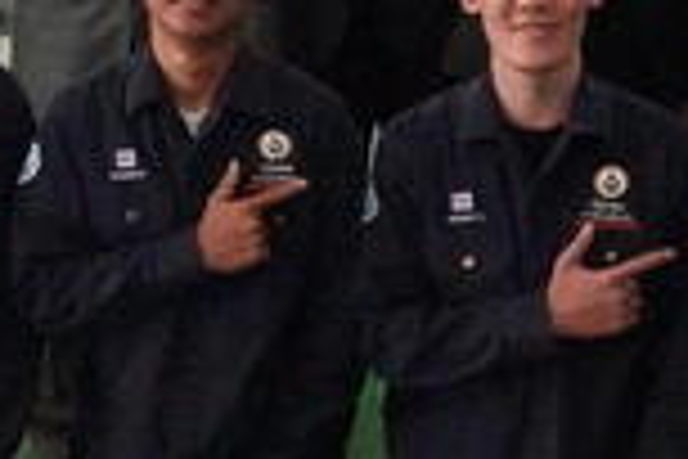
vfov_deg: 9.8
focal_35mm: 138
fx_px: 2637
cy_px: -119
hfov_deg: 14.7
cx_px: 90
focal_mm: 22
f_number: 9
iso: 20000
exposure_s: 1/160
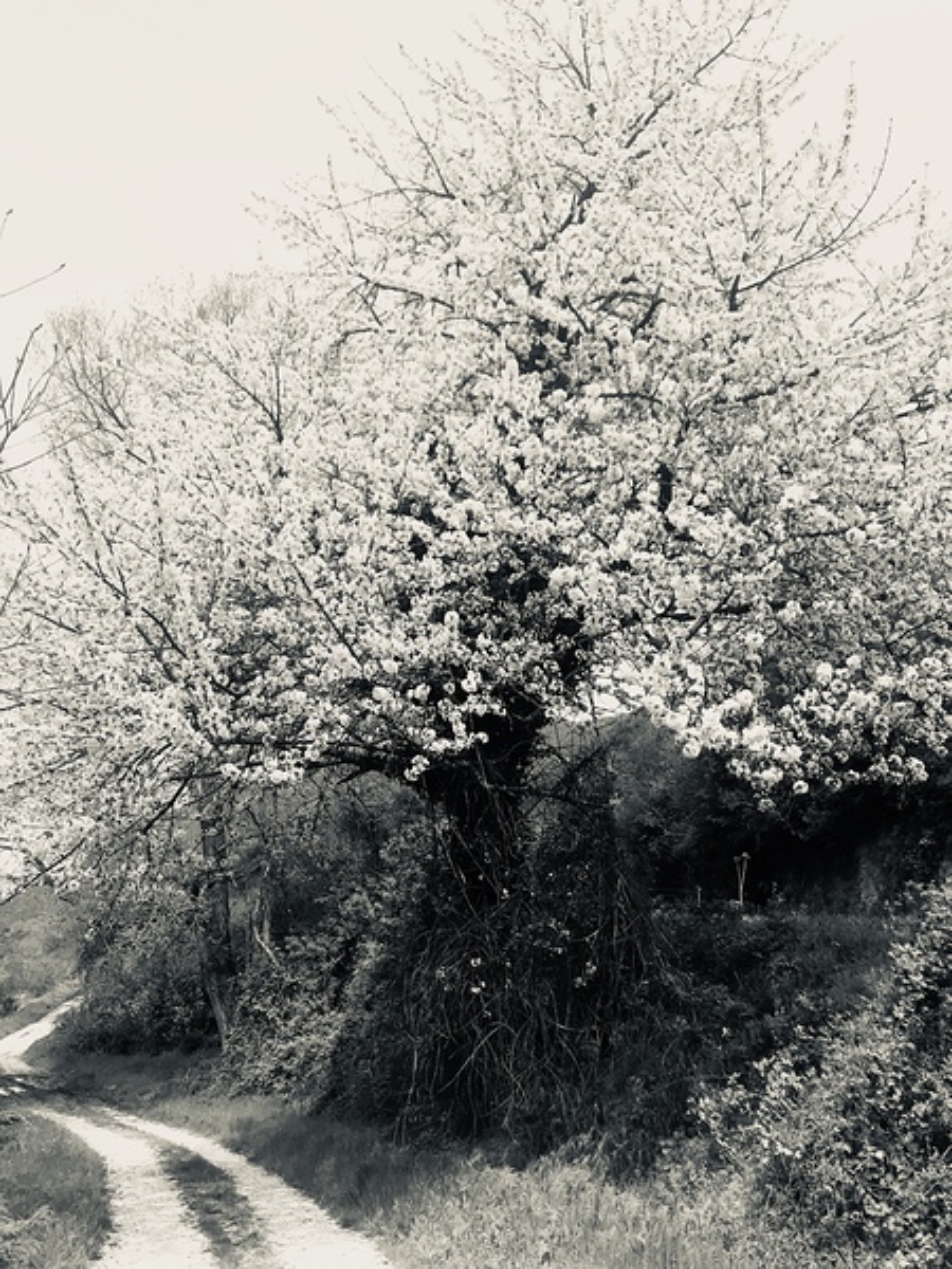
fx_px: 1027
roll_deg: -0.3
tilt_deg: +16.8
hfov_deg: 49.7
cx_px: 476
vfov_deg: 63.4
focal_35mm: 28
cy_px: 634
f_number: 1.8
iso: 20
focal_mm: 3.99
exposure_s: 1/2227
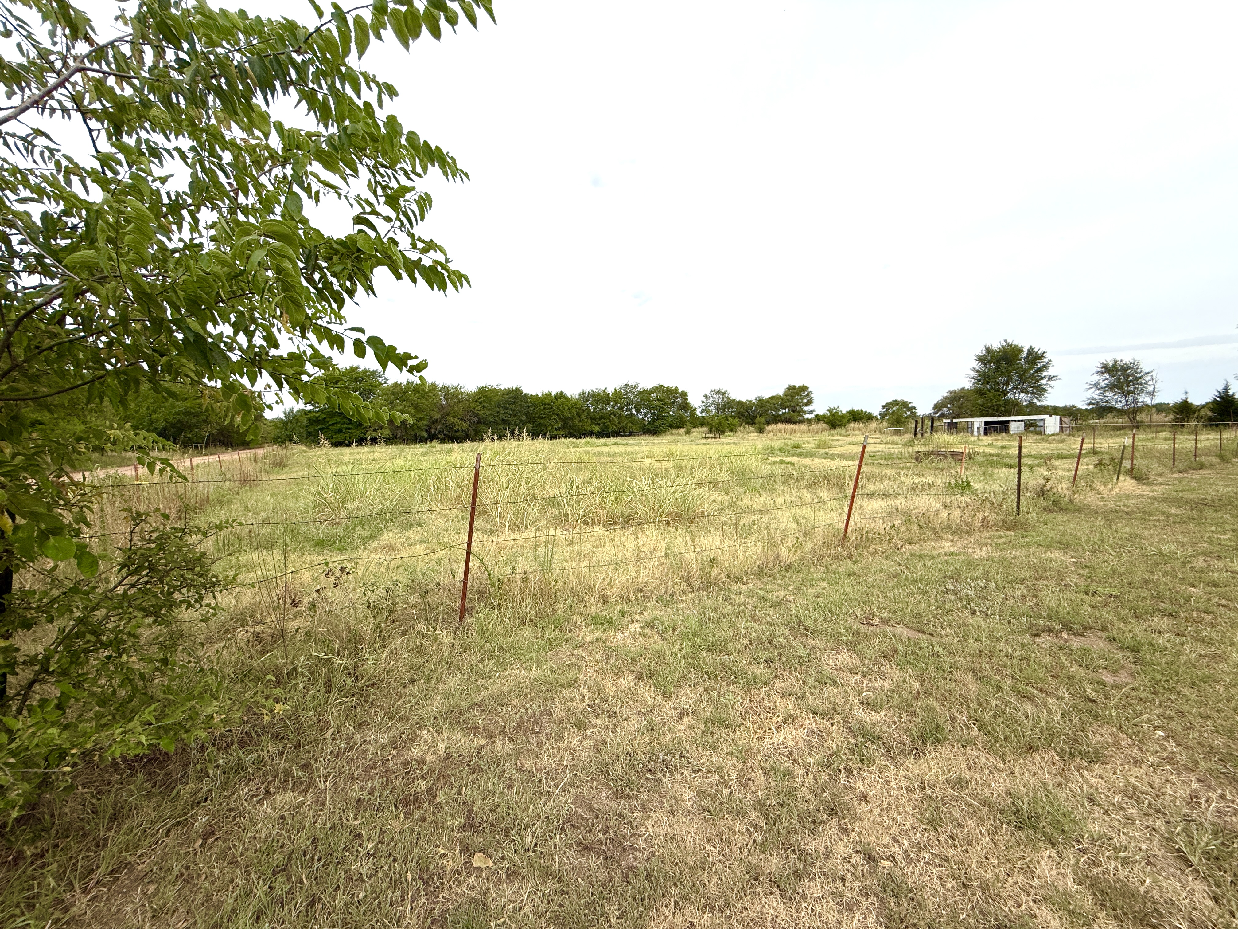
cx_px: 619
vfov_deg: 85.7
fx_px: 501
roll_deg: +0.8
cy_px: 464
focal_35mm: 14
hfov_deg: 102.1
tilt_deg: -4.0
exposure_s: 1/2024
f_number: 2.2
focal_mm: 2.22
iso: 50
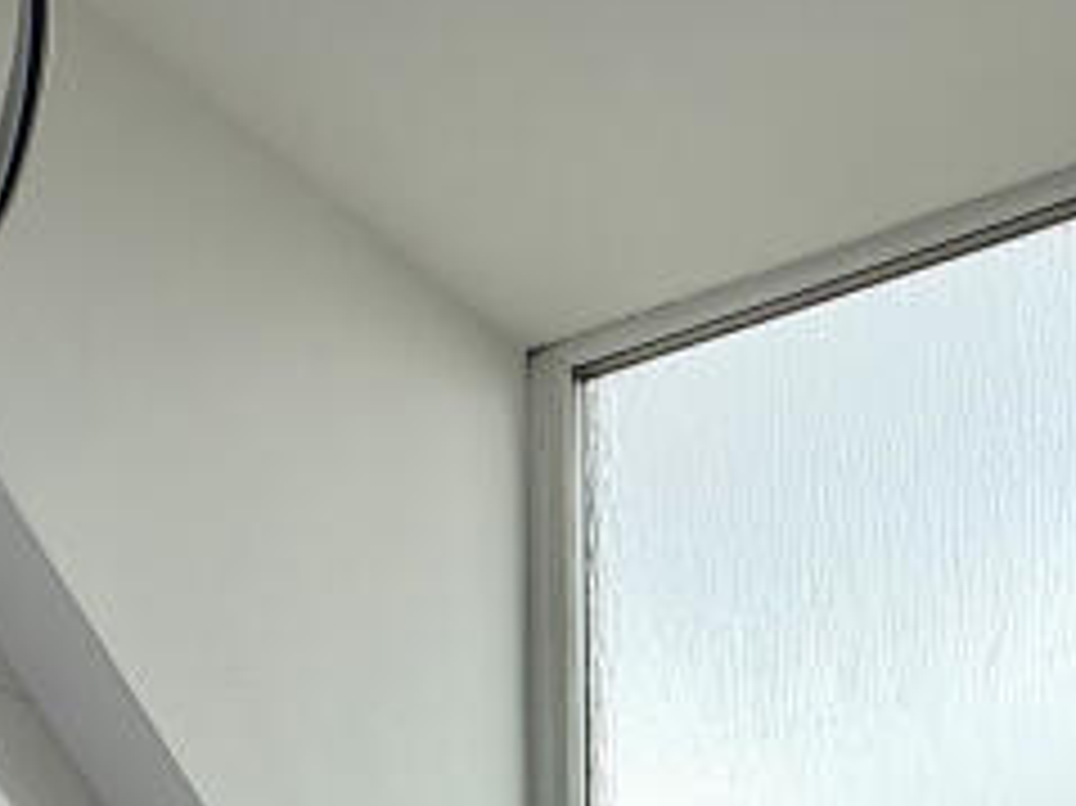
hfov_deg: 32.2
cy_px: 1315
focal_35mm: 60
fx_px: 1864
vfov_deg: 19.9
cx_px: 549
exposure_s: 1/809
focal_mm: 2.22
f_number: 2.2
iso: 50
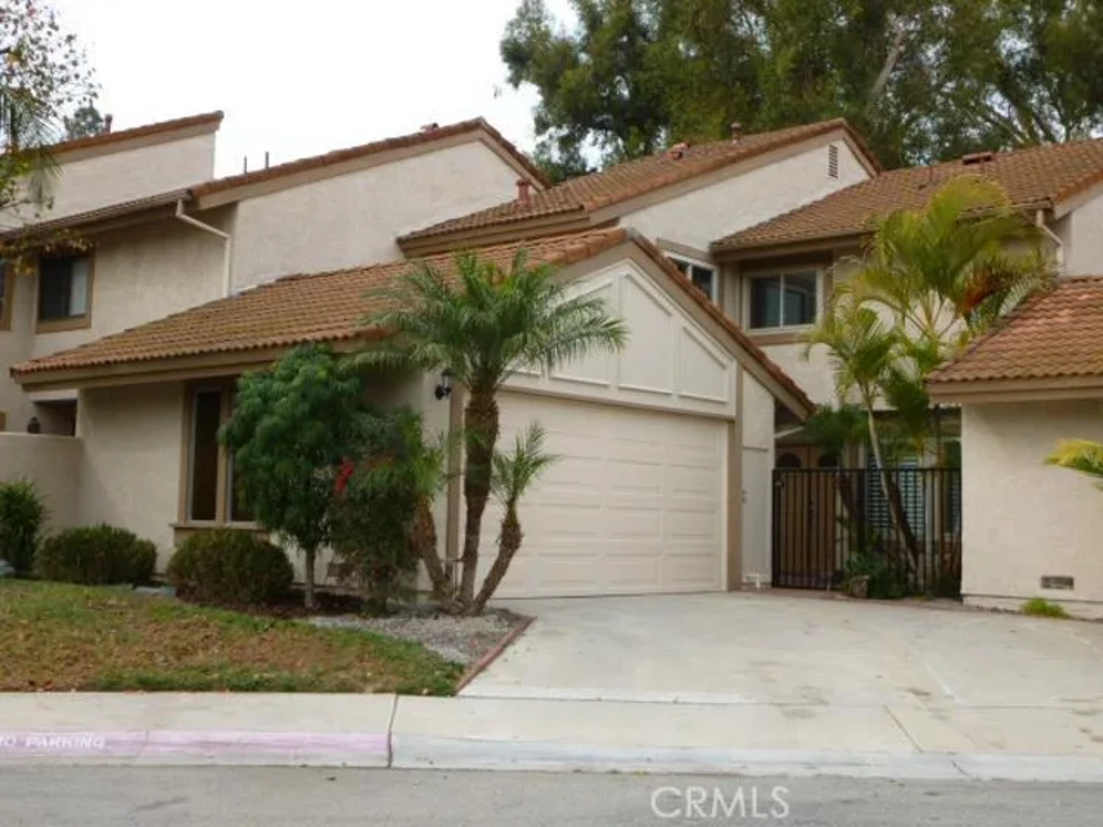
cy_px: 414
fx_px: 1306
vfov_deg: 35.1
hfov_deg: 45.8
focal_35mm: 41
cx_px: 552
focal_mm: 7.4
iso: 100
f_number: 3.7
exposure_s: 1/320
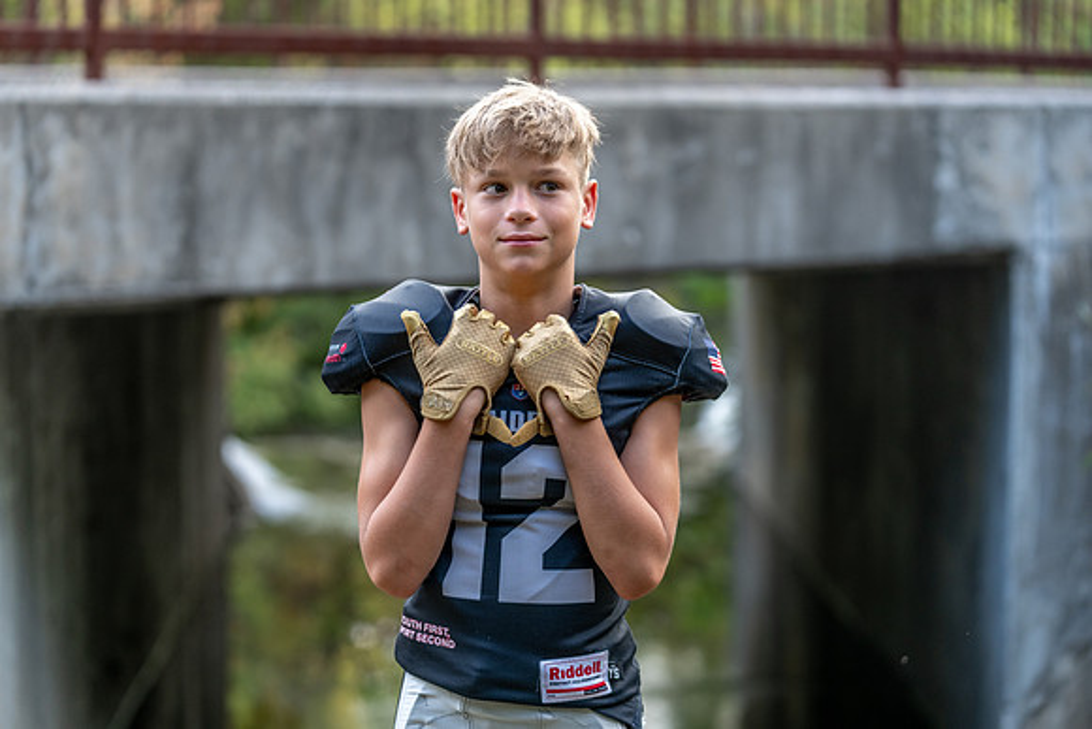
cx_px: 546
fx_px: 2761
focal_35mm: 91
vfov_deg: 15.0
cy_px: 364
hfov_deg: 22.4
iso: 500
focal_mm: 91
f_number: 2.8
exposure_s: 1/320
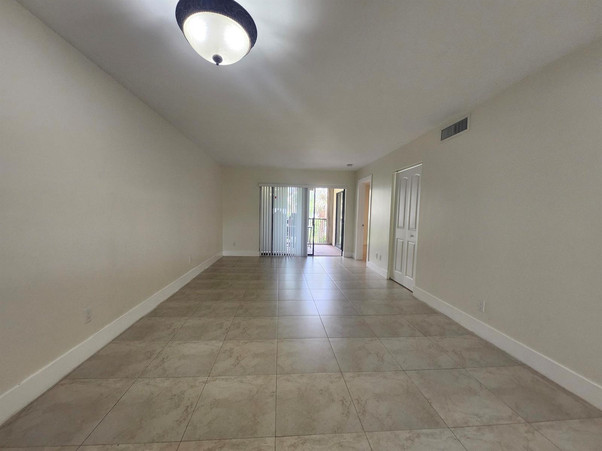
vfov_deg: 89.9
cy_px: 226
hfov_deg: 106.2
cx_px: 301
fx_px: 226
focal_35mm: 13
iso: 160
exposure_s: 1/60
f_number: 2.2
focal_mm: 1.74
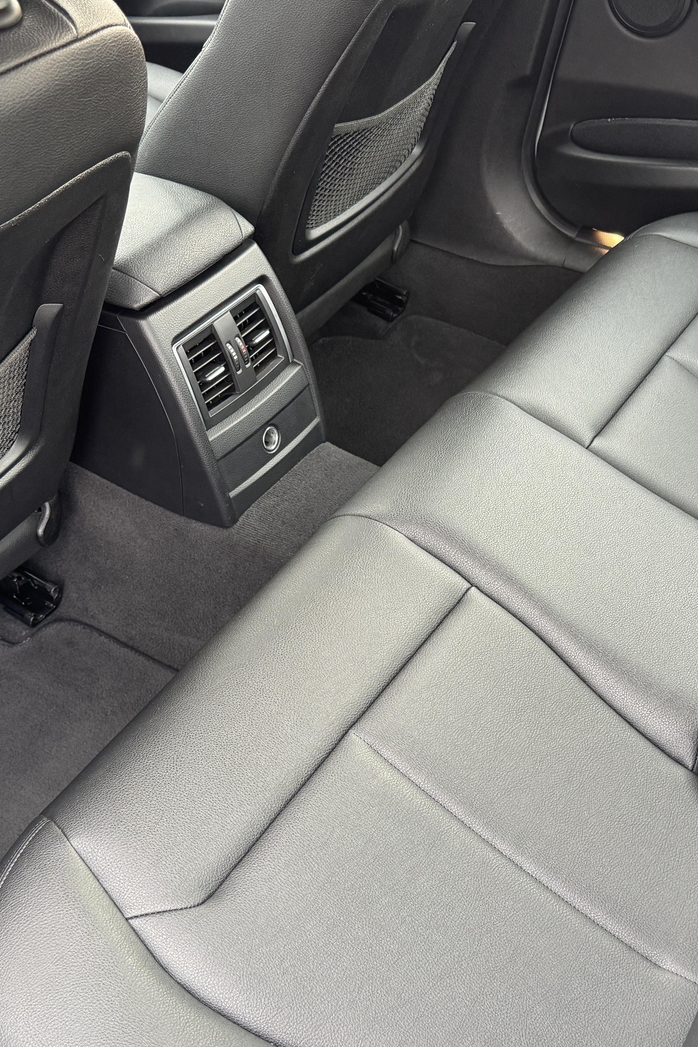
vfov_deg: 47.3
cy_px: 592
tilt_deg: -45.0
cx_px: 412
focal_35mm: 41
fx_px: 1193
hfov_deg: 32.5
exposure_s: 1/110
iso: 200
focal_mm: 6.76
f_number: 1.78
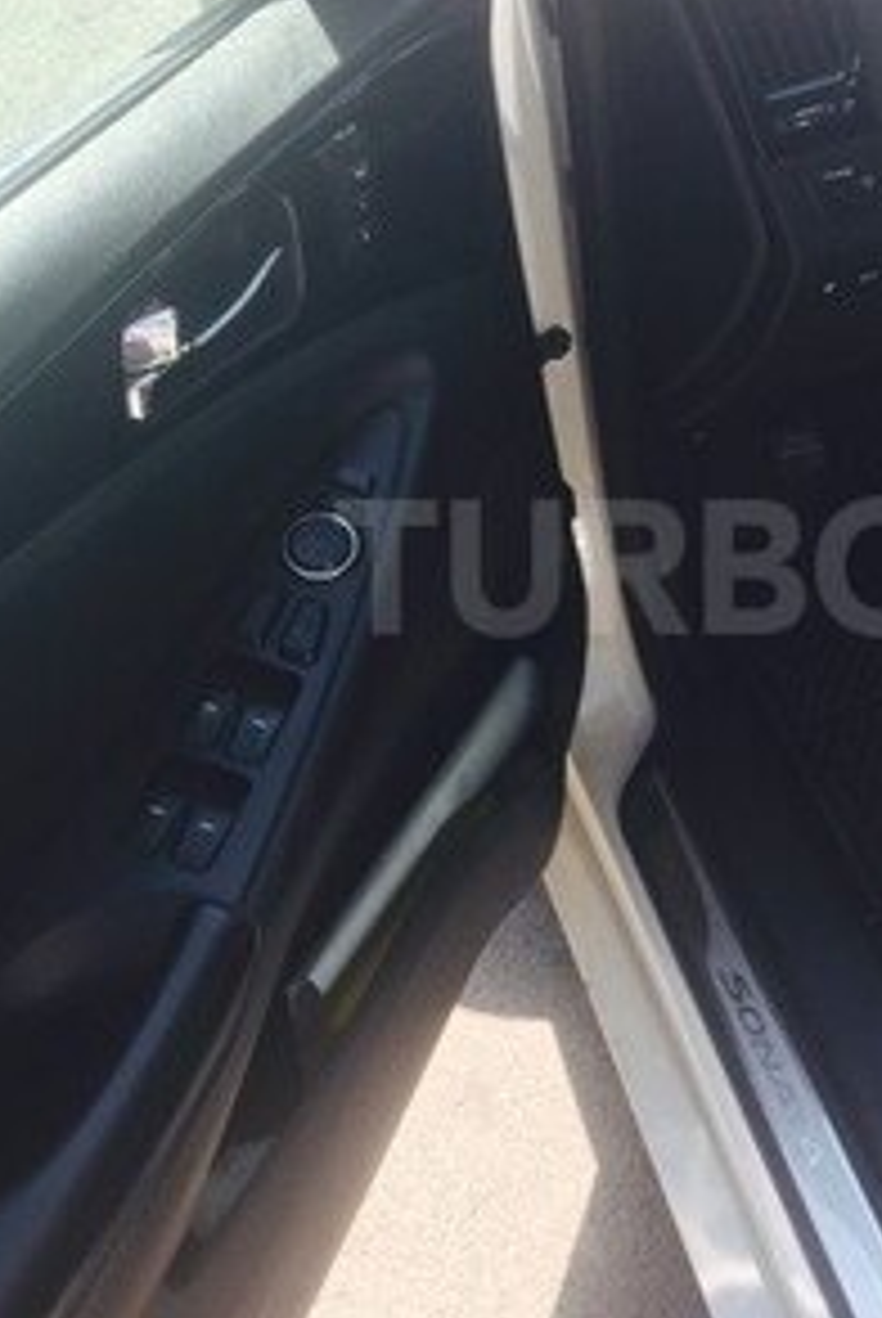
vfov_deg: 38.8
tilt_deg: -42.2
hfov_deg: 25.7
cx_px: 796
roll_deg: +2.9
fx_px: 1870
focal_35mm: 51
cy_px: 567
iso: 32
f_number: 2.2
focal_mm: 4.15
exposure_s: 1/359
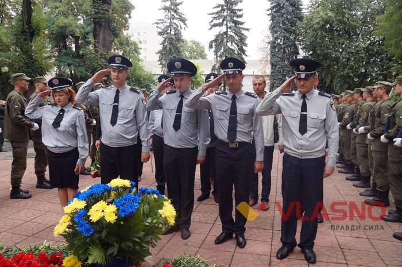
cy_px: 134
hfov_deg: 67.4
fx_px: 301
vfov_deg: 47.8
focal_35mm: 27
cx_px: 201
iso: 100
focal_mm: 18
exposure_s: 1/125
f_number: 5.6
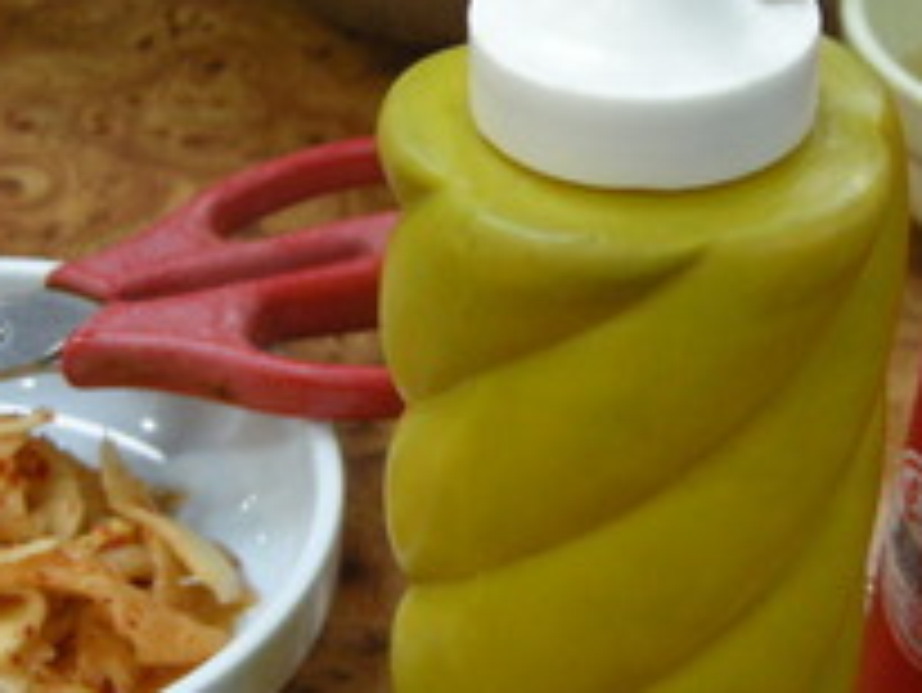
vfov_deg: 15.7
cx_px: 670
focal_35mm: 94
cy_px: 416
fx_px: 2505
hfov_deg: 20.7
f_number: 2.7
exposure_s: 1/60
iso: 281
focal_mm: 7.5
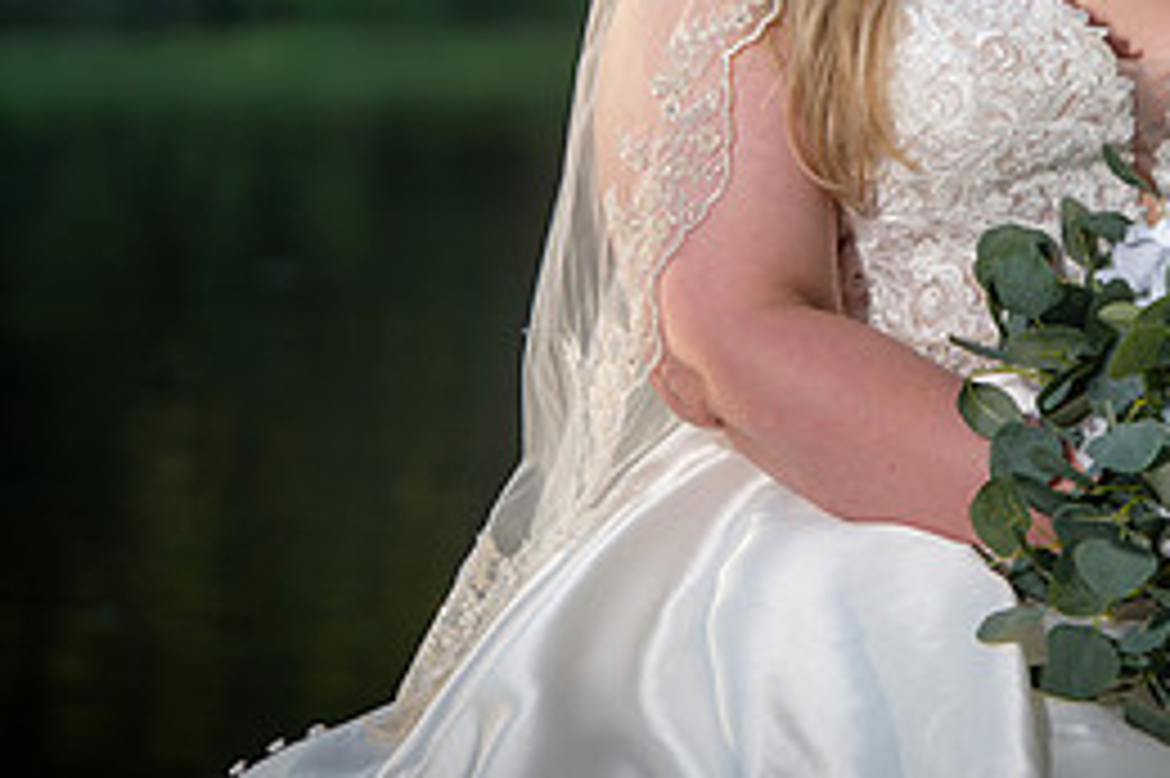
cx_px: 976
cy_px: -36
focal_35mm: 334
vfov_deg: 4.1
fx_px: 10848
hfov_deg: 6.2
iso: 125
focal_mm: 150
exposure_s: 1/160
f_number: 6.3
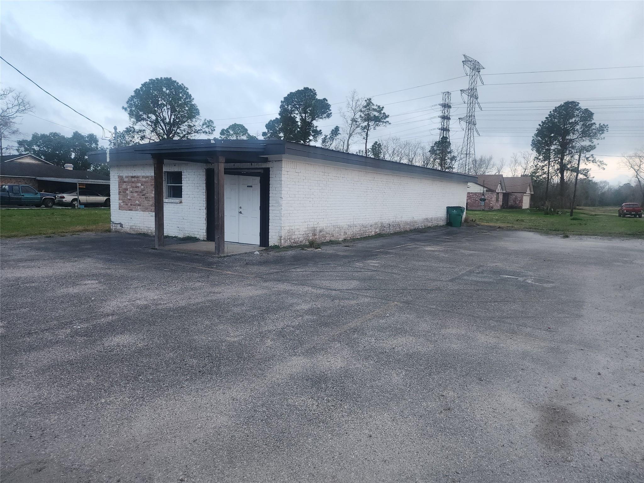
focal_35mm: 23
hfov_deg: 73.9
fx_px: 428
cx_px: 322
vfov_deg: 58.9
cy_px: 242
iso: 100
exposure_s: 1/60
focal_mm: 6.4
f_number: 1.8
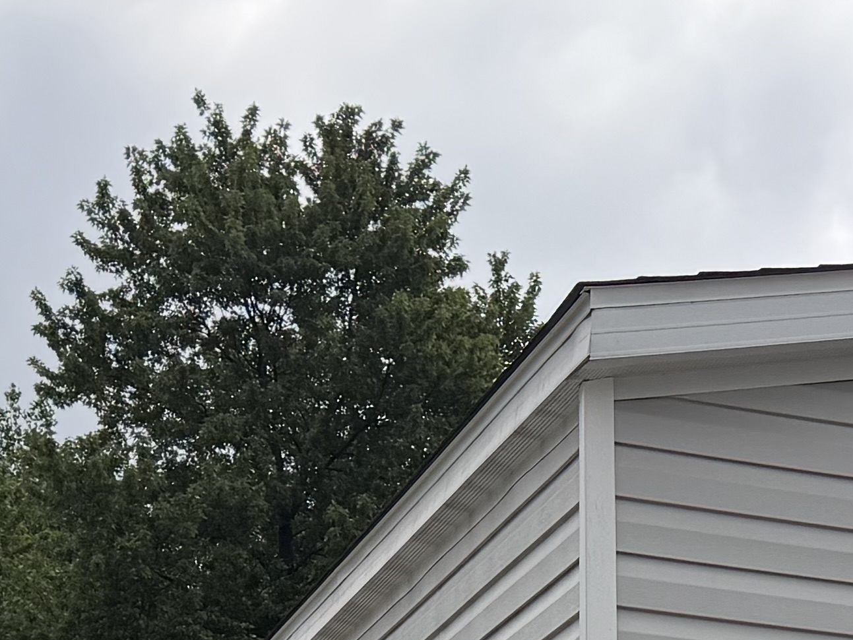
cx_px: 797
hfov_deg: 18.2
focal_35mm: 106
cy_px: 1112
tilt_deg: +6.6
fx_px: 2612
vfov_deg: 12.8
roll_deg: +0.4
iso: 100
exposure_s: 1/6711
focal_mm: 6.76
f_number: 1.78
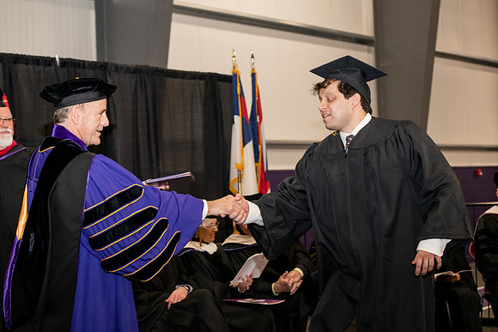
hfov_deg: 28.8
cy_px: 166
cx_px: 249
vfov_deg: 19.5
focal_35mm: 70
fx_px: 969
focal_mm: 70
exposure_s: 1/200
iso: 2000
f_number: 5
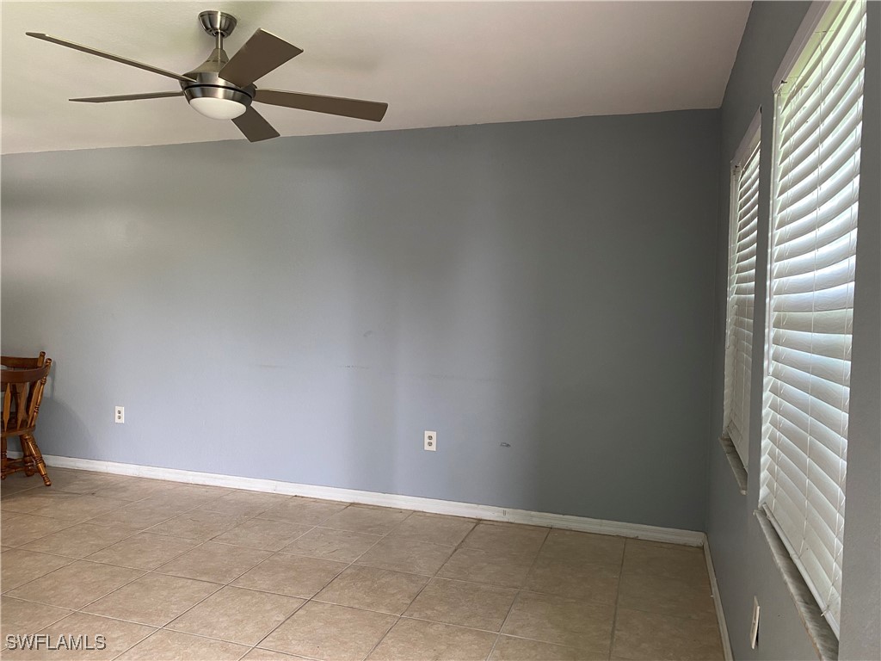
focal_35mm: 26
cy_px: 330
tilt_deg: -3.4
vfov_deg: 53.1
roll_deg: -0.5
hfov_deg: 67.3
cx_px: 440
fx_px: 662
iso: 125
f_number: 1.8
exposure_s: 1/60
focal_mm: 4.25
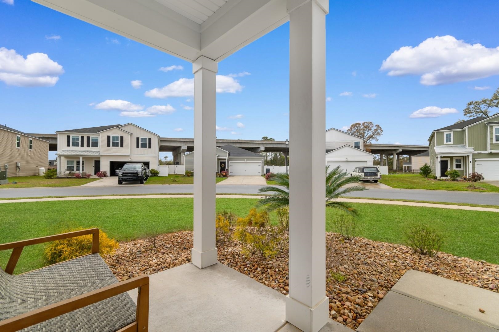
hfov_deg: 100.4
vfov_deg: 77.3
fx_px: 208
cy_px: 166
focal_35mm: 15
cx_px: 250
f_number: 8
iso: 100
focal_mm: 10
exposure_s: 1/250
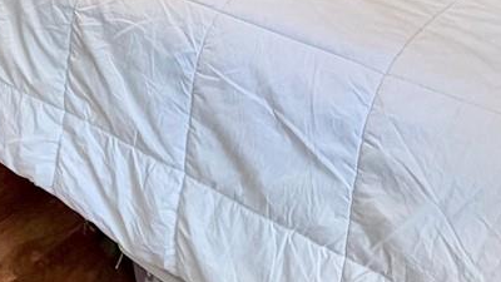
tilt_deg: -2.7
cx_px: 124
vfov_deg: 14.8
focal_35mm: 61
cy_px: -337
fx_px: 810
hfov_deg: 33.6
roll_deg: +0.6
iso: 200
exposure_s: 1/60
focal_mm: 2.22
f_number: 2.2
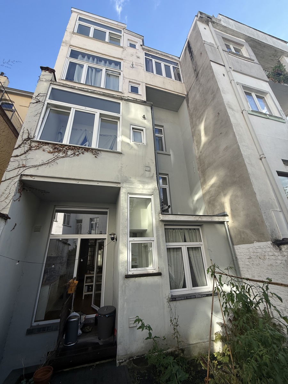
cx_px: 144
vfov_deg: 102.1
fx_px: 155
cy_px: 192
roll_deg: +1.5
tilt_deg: +24.3
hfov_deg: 85.7
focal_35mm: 14
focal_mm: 2.22
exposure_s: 1/559
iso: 50
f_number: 2.2
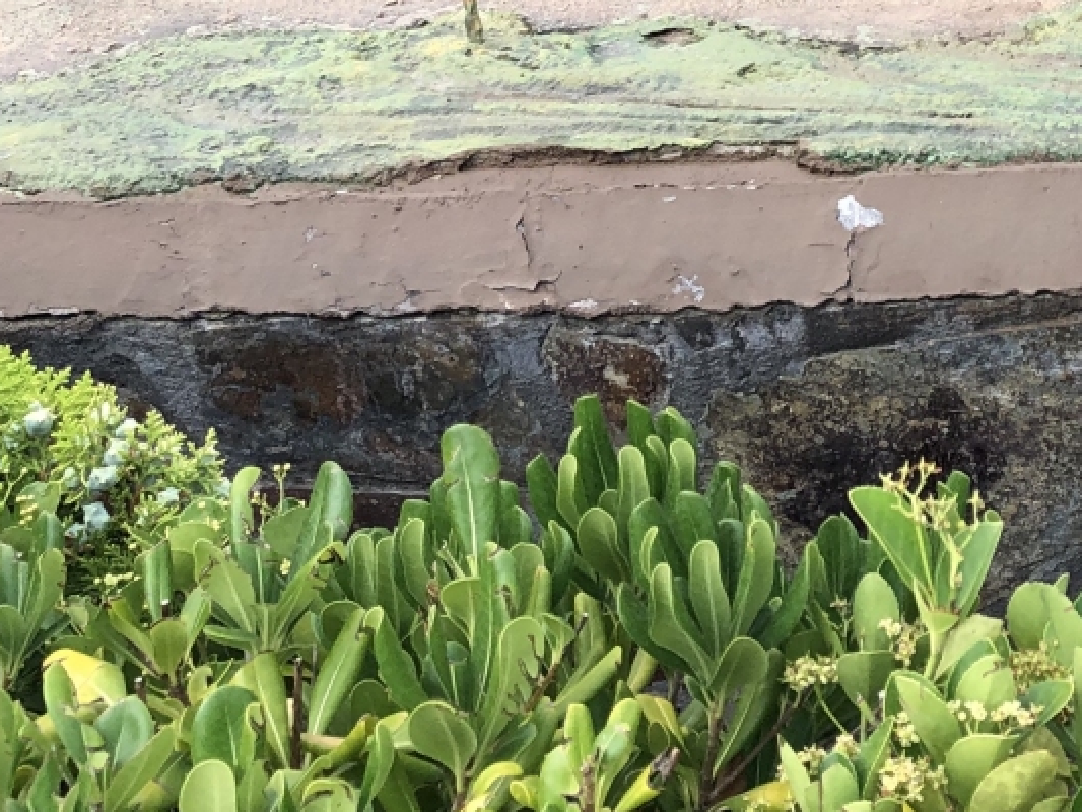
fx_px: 2626
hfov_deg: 22.0
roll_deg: +0.5
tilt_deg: -19.7
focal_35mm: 84
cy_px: -264
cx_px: 1196
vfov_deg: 16.5
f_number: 1.8
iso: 20
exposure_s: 1/516
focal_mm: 3.99
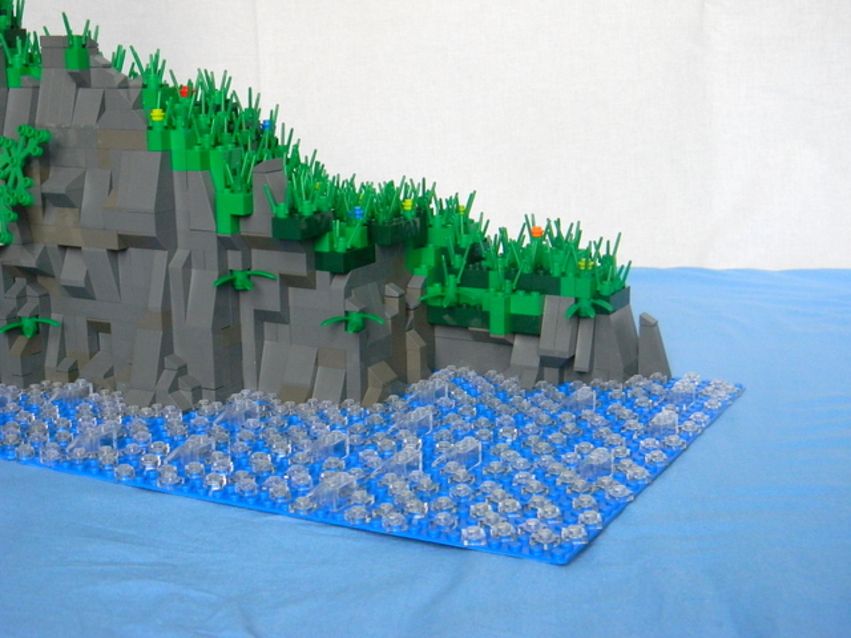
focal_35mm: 47
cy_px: 319
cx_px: 426
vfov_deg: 30.9
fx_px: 1155
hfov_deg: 40.4
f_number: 3.9
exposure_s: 1/124
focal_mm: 8.6
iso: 379
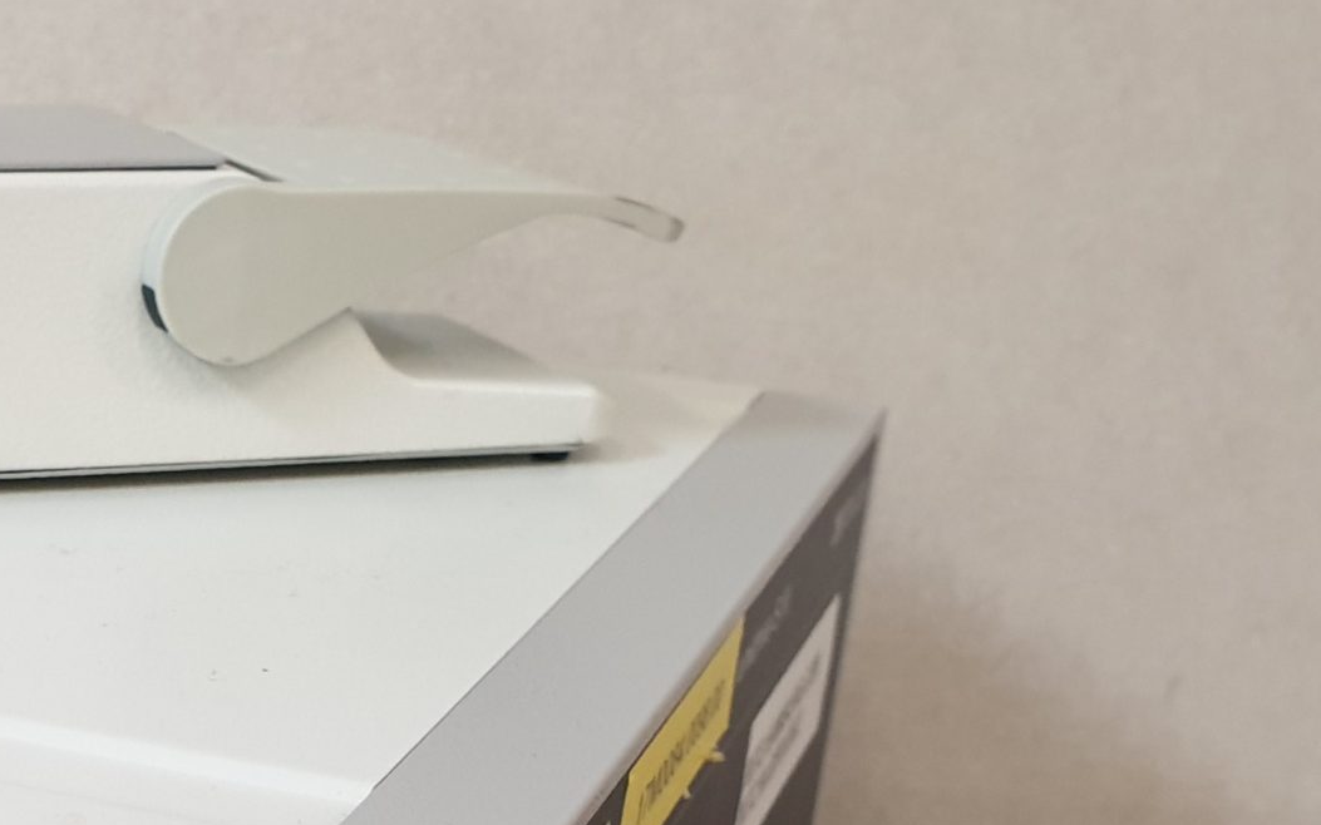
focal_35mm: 67
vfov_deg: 18.2
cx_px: 46
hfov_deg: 29.0
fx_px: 2412
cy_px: 1039
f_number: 2.4
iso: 400
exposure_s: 1/50
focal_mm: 4.3
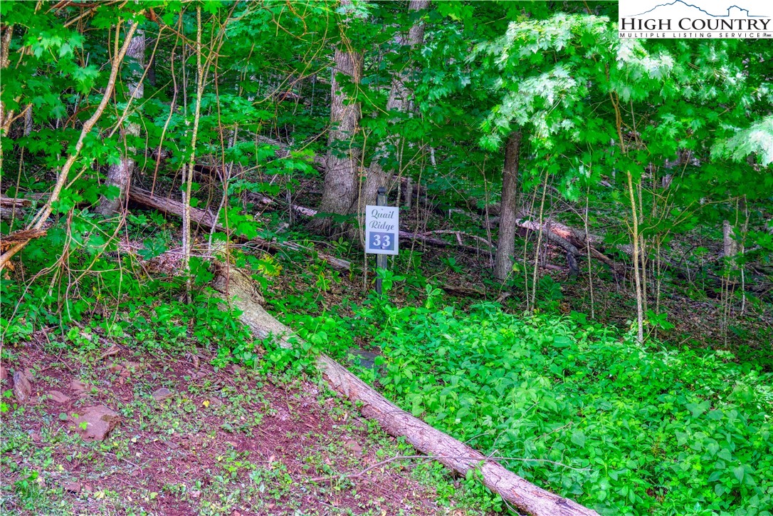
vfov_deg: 16.5
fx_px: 1782
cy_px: 258
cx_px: 386
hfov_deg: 24.5
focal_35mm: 83
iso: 320
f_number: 5.6
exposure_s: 1/110
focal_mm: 55
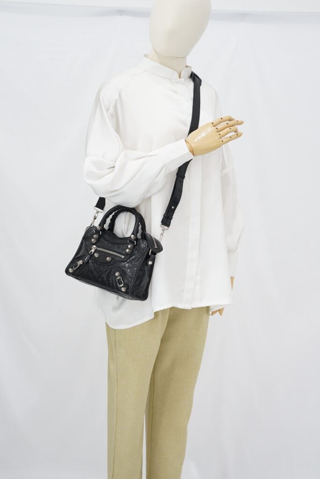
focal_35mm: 50
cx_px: 160
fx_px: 666
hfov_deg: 27.0
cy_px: 240
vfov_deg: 39.6
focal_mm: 50
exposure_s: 1/10
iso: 640
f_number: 6.3
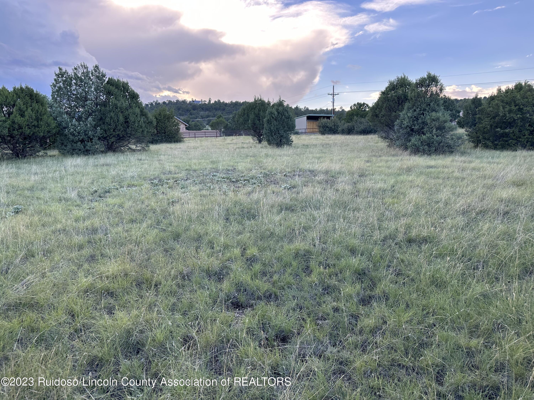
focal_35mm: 24
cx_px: 267
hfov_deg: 71.6
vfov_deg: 56.8
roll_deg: -2.3
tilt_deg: -5.8
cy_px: 200
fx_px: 370
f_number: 1.78
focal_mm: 6.86
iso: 80
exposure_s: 1/454
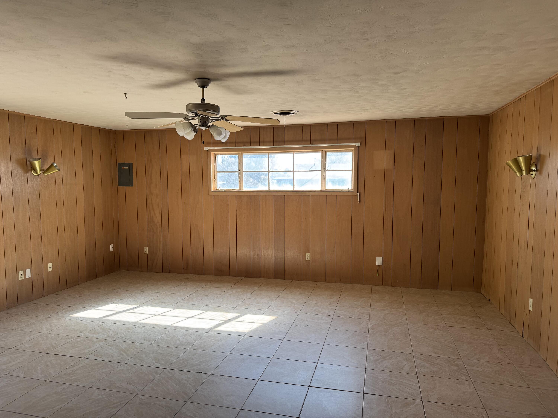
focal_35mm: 24
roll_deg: +0.1
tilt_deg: -4.6
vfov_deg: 56.8
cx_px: 279
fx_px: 387
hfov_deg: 71.6
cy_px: 209
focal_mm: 6.76
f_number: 1.78
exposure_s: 1/121
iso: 64
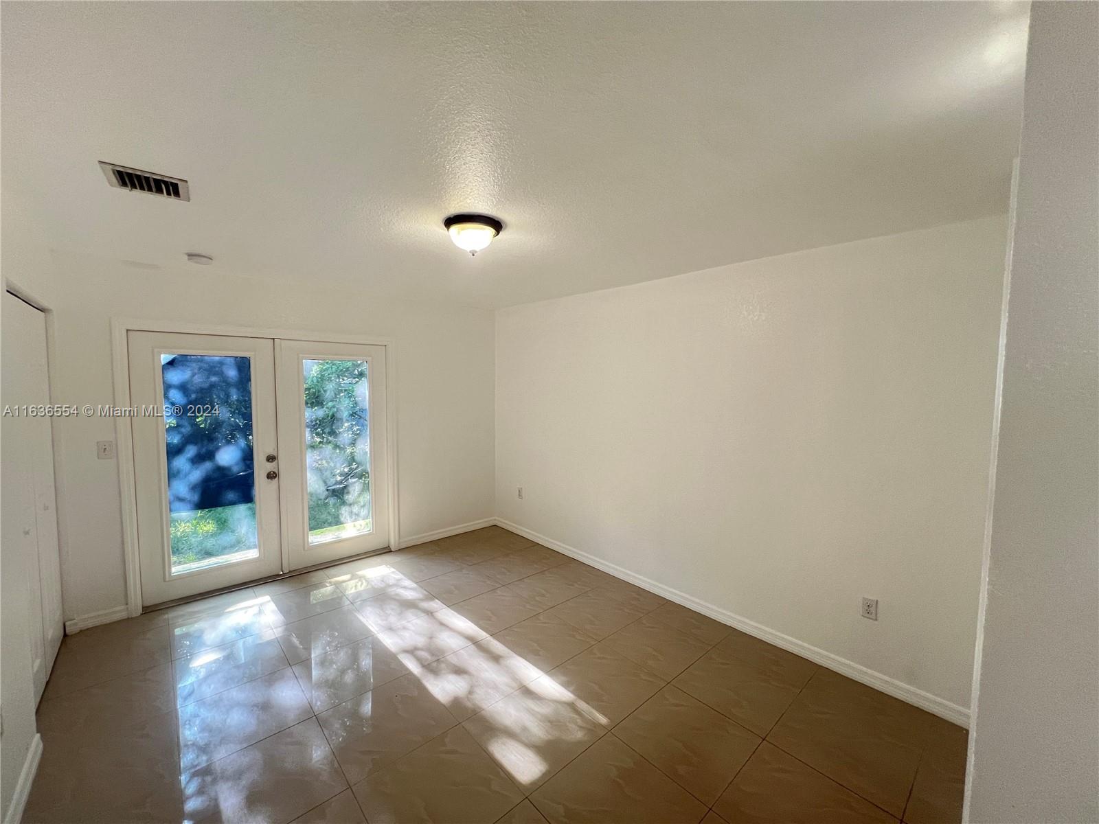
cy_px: 412
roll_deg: -0.6
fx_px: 413
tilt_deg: -3.8
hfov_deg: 106.2
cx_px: 550
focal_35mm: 13
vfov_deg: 89.9
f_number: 1.8
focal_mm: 1.57
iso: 250
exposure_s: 1/60
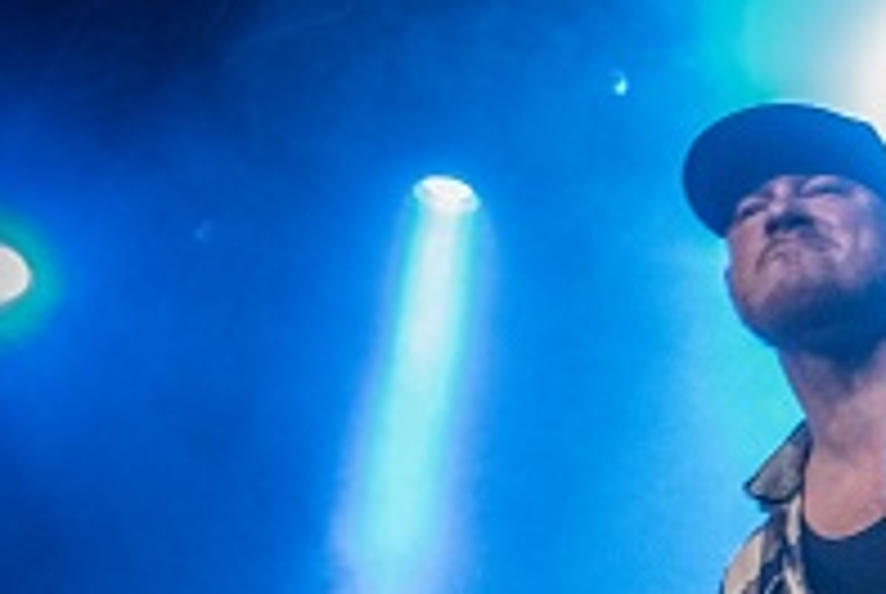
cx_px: 1498
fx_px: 2613
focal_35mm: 106
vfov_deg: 12.3
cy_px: 898
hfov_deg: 16.6
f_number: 2.8
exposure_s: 1/80
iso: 2000
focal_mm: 29
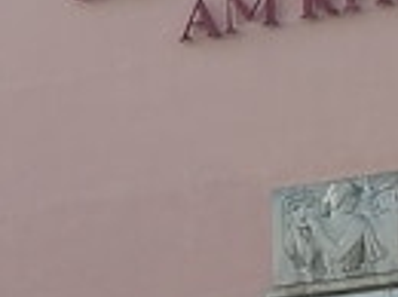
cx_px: -796
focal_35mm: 245
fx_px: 2812
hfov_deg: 7.2
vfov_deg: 5.7
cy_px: 851
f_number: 1.8
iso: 50
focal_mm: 4.75
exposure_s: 1/626
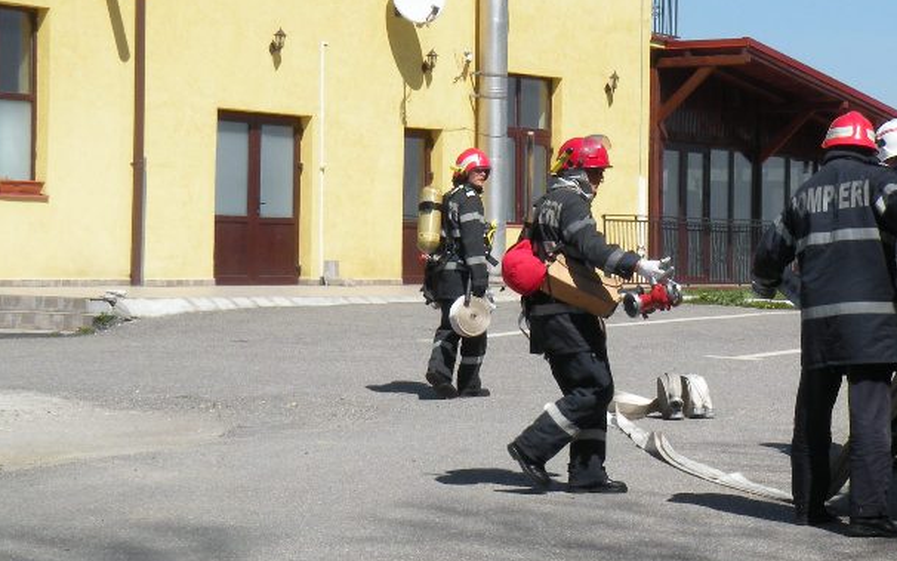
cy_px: 172
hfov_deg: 17.3
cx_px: 697
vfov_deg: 10.9
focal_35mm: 120
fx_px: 2934
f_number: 6.3
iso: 64
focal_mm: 11.9
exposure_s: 1/284
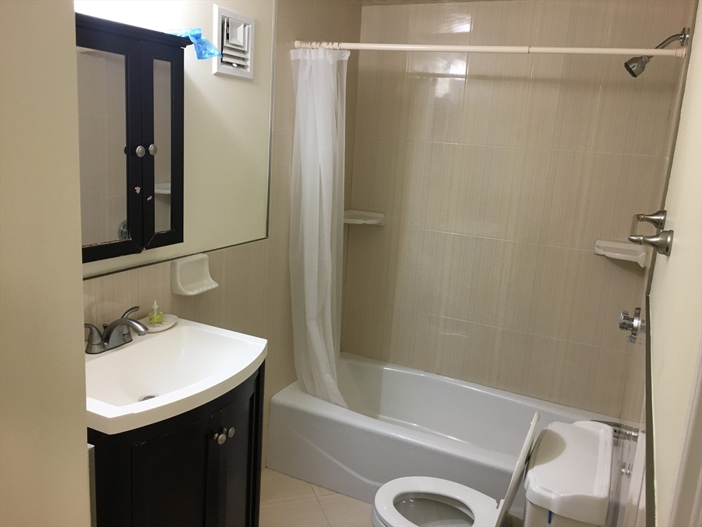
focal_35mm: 29
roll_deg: -5.1
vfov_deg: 48.2
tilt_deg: -10.6
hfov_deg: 61.7
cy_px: 264
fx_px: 588
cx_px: 351
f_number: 2.2
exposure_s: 1/30
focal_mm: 4.15
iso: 80
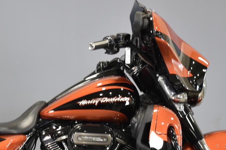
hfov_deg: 20.8
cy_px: 127
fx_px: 609
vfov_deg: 14.0
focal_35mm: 97
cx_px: 43
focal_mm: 28
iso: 400
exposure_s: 1/15
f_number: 4.2
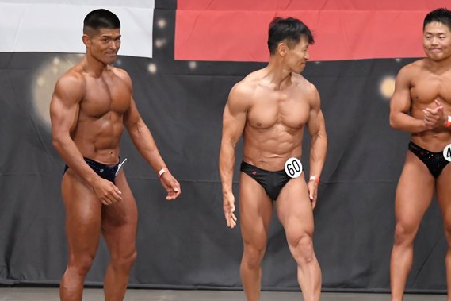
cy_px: 182
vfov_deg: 5.0
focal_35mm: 275
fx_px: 3444
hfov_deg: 7.5
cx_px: 164
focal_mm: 135
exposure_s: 1/400
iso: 6400
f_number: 5.6
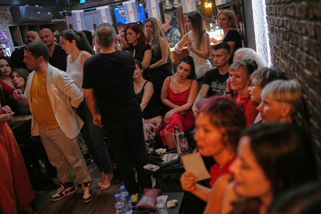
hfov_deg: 54.4
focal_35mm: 35
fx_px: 312
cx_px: 160
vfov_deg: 37.8
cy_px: 107
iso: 2000
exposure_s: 1/125
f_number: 1.4
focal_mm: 35
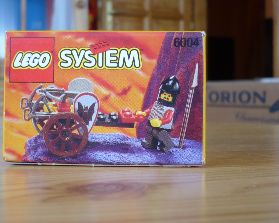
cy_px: 98
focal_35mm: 53
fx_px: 438
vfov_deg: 28.6
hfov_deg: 35.2
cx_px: 110
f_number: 2.8
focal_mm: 5.8
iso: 100
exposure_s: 1/25
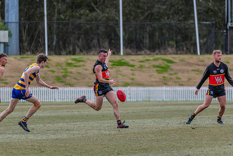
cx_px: 116
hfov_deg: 6.4
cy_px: 78
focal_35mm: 322
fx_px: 2085
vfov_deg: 4.3
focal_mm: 320
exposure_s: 1/1600
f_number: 6.3
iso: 800
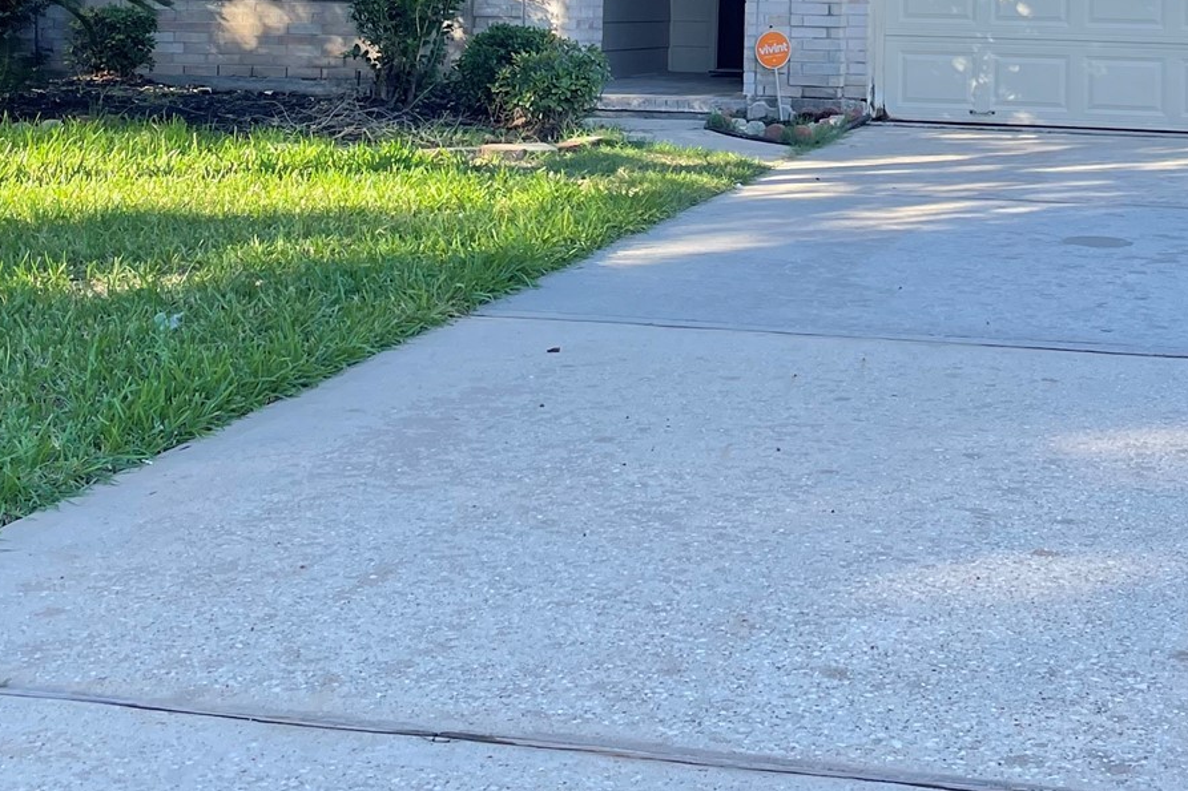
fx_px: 2045
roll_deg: -1.4
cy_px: -179
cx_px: 833
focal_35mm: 62
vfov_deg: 20.4
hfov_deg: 32.0
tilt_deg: +5.0
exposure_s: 1/352
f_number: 1.6
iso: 50
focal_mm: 4.2
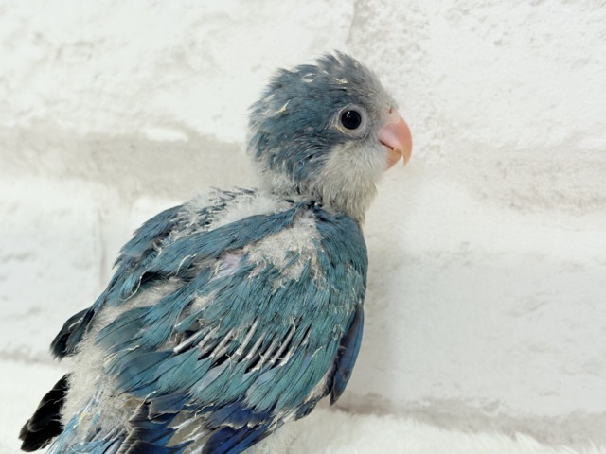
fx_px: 910
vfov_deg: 28.0
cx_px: 303
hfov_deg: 36.8
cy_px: 227
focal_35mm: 52
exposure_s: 1/100
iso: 100
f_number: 1.6
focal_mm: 5.96
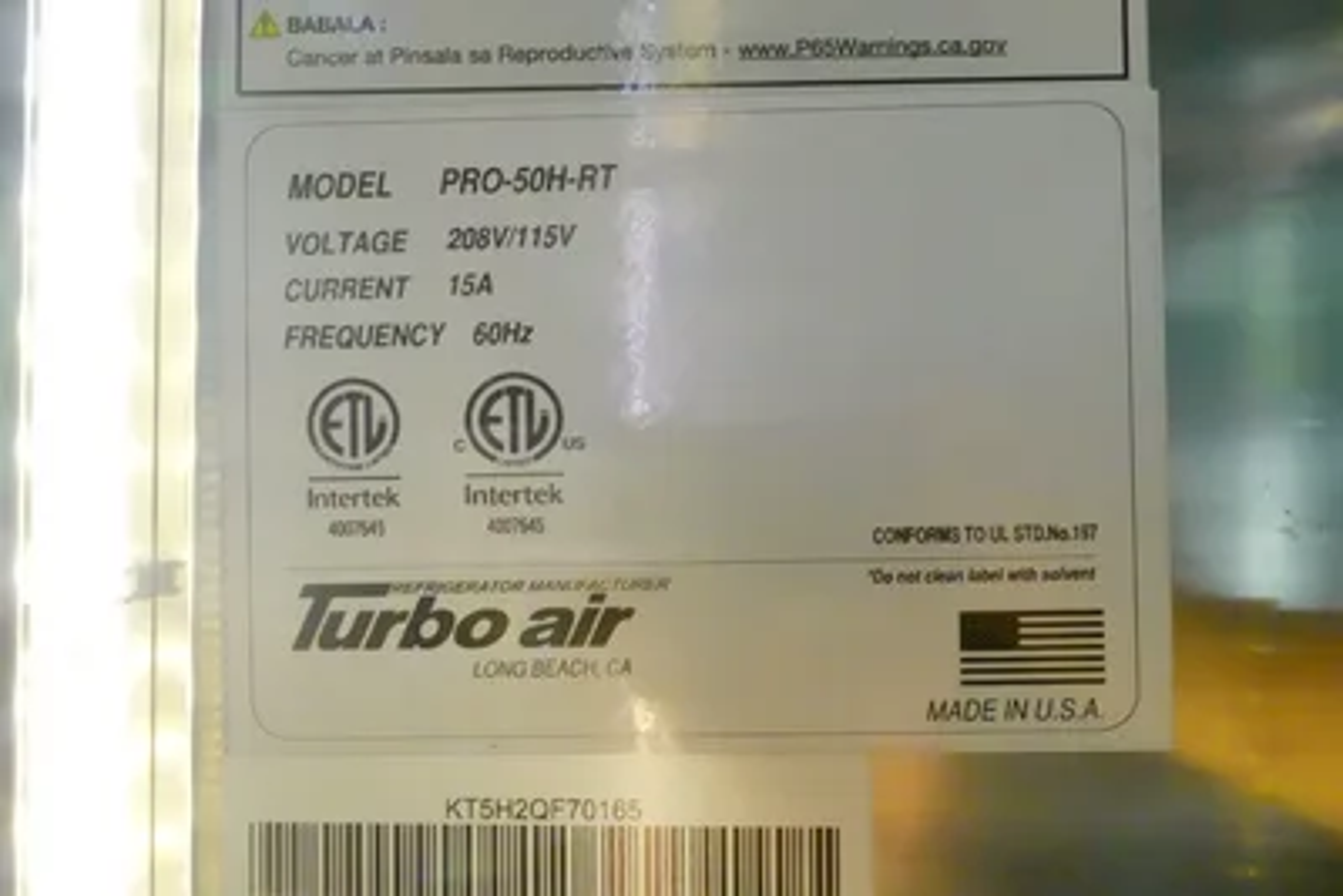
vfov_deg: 32.7
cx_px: 672
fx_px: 1530
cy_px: 448
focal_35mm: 41
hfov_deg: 47.4
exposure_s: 1/40
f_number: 11
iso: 6400
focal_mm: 15.28
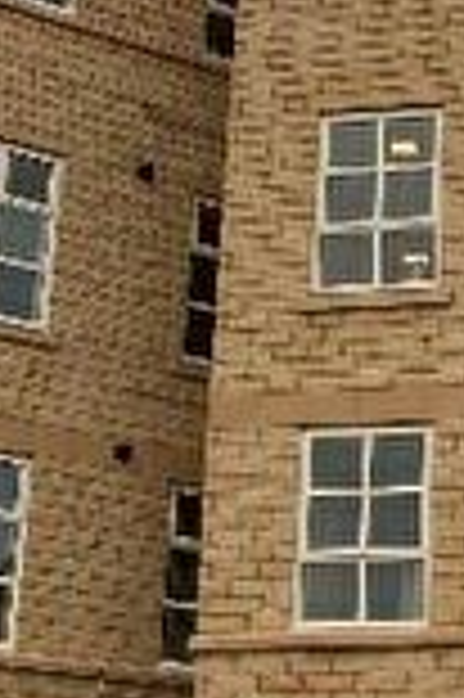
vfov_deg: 19.3
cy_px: 376
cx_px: 545
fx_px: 2054
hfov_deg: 12.6
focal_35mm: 106
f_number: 2.2
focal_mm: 4.12
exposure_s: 1/820
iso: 50
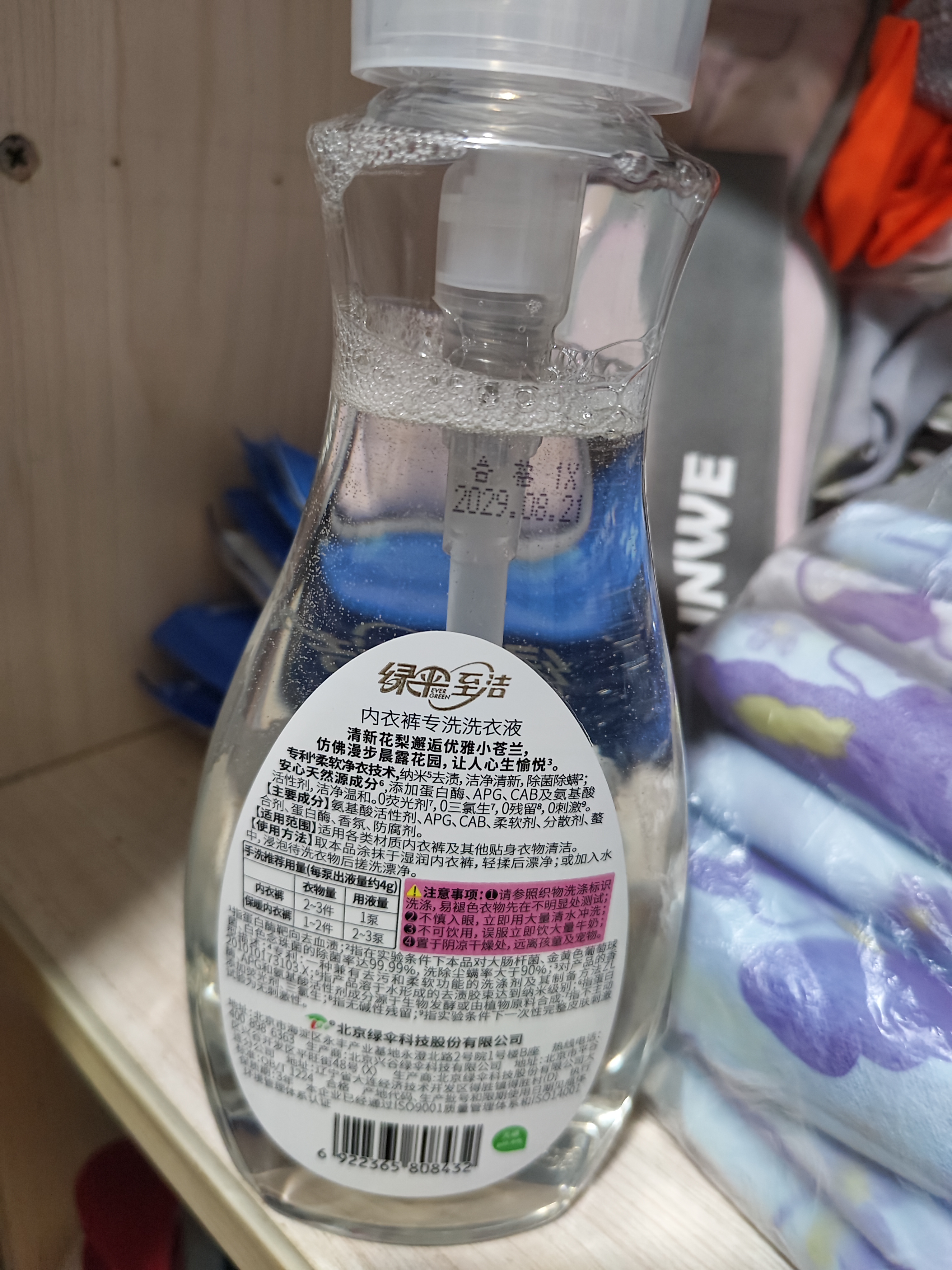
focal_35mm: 24
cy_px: 635
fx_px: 880
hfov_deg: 56.8
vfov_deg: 71.6
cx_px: 476
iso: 1424
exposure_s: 1/50
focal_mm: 5.56
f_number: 1.88
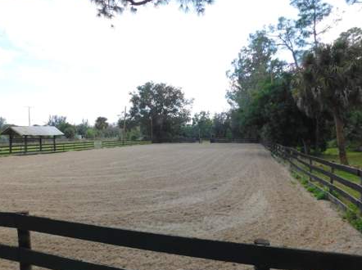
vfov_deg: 54.7
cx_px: 166
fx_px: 261
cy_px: 141
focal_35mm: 25
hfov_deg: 69.4
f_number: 3
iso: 125
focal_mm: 4
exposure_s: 1/1000
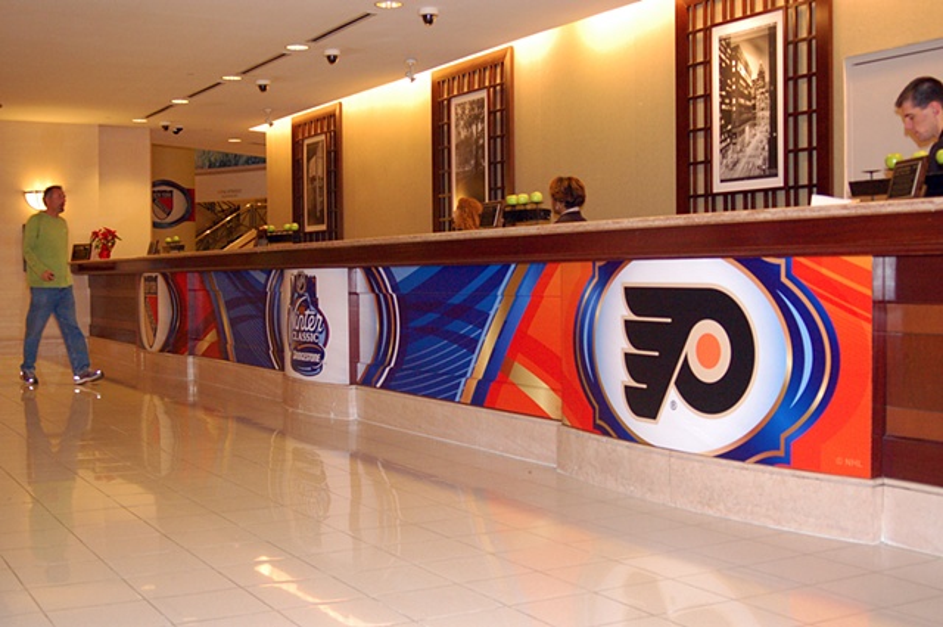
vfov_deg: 28.9
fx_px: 1216
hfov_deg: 42.4
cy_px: 314
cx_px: 472
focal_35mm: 46
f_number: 4
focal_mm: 31
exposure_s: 1/60
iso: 1600
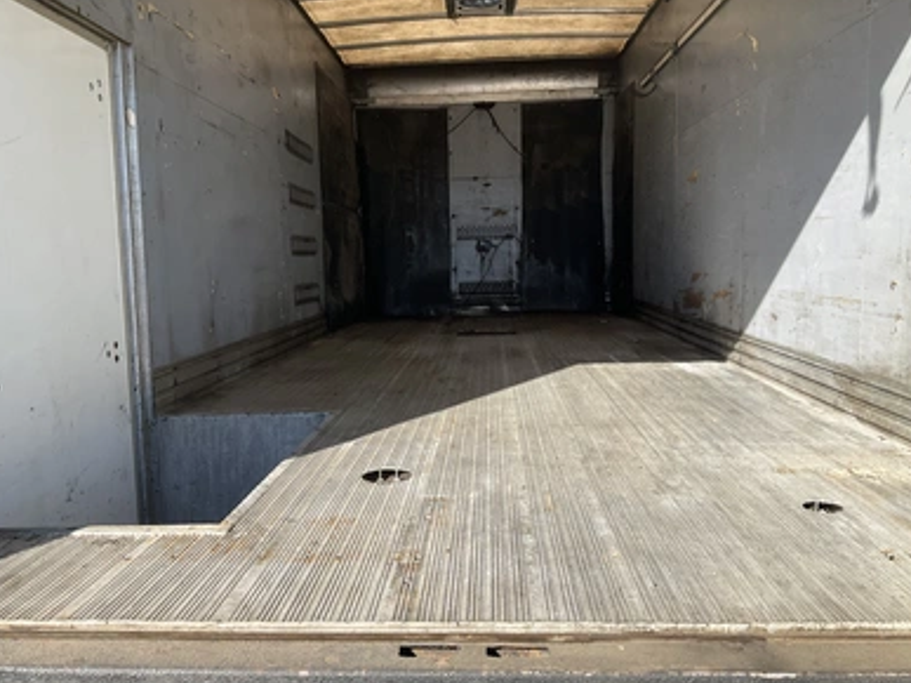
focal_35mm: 30
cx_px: 457
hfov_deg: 60.0
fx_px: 789
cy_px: 337
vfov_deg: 46.8
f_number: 1.8
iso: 25
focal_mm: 3
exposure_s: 1/666
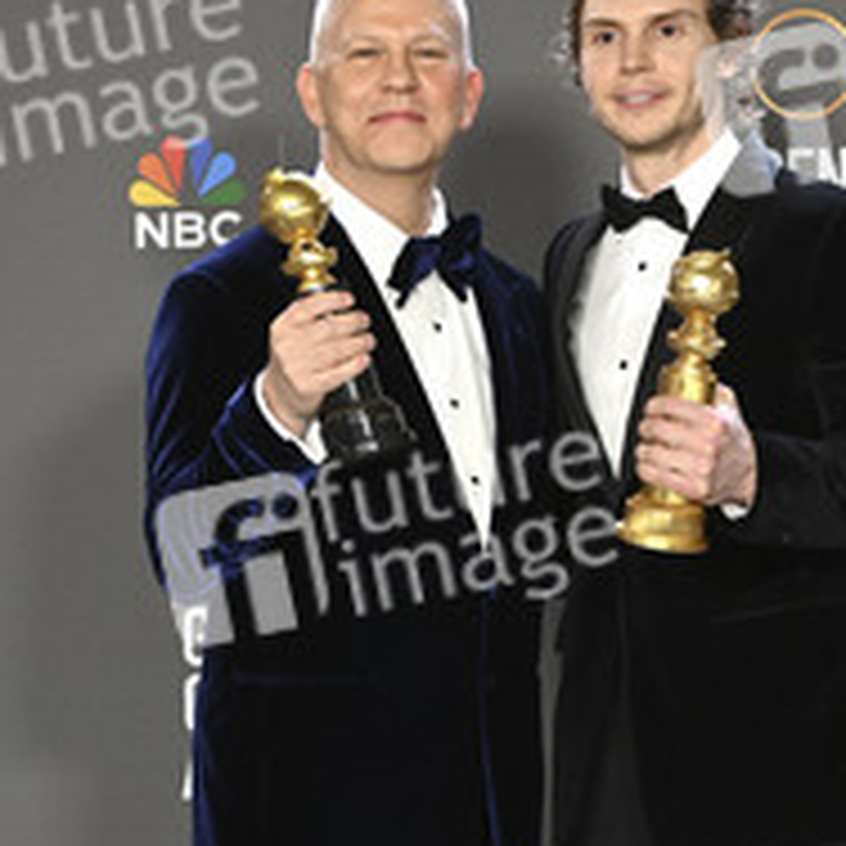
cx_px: 518
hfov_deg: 10.5
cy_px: 765
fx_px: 4590
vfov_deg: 10.5
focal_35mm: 166
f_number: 5.6
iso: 6400
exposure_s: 1/500
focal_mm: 92
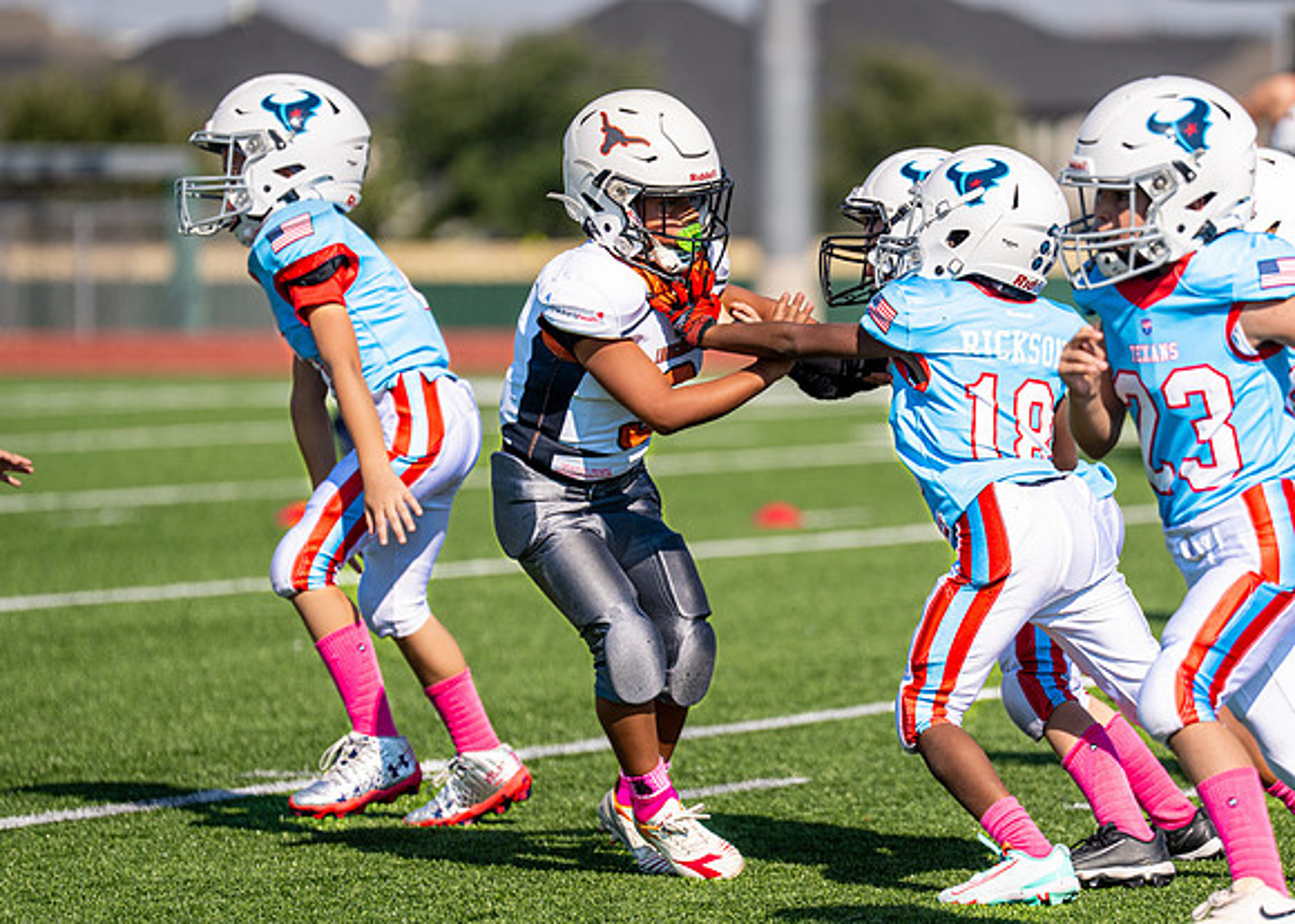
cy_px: 486
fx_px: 11053
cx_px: 844
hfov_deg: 6.7
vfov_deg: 4.8
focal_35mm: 301
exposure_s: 1/3200
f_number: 2.8
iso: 100
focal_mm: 200
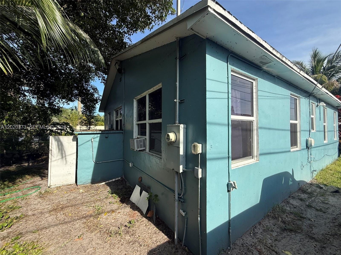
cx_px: 170
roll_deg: +0.8
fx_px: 138
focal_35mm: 14
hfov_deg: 102.1
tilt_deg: +0.1
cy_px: 128
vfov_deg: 85.7
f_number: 2.2
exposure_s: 1/955
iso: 50
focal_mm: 2.22
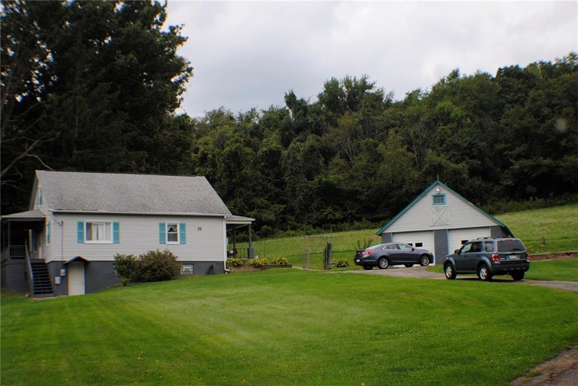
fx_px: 1108
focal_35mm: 69
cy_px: 193
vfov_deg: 19.8
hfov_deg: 29.2
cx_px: 289
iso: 100
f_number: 5.6
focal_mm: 46
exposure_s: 1/200
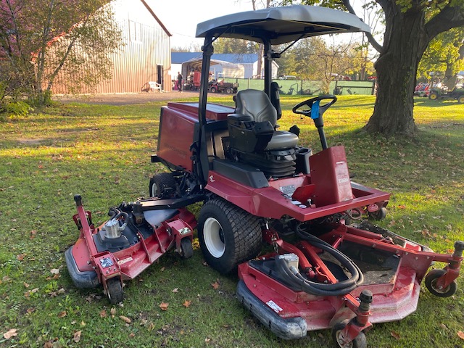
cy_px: 174
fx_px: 349
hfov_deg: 67.3
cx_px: 232
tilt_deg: -14.5
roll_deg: -1.7
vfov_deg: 53.1
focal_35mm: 26
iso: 40
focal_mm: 4.25
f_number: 1.8
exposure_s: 1/122
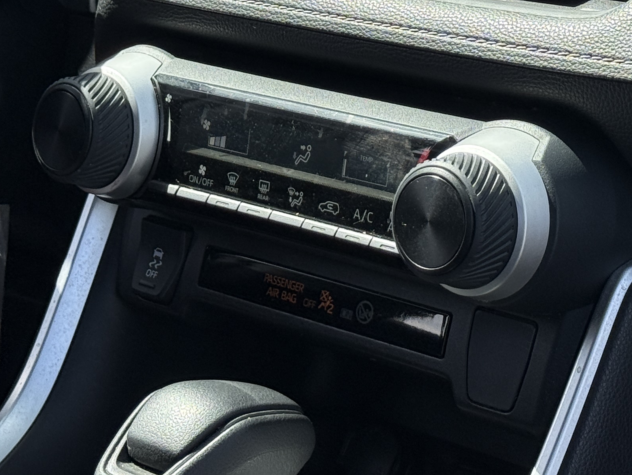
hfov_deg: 16.3
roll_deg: +0.9
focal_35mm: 121
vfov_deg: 12.0
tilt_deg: -7.1
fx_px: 2210
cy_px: -99
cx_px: 362
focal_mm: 6.76
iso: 64
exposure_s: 1/1513
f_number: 1.78
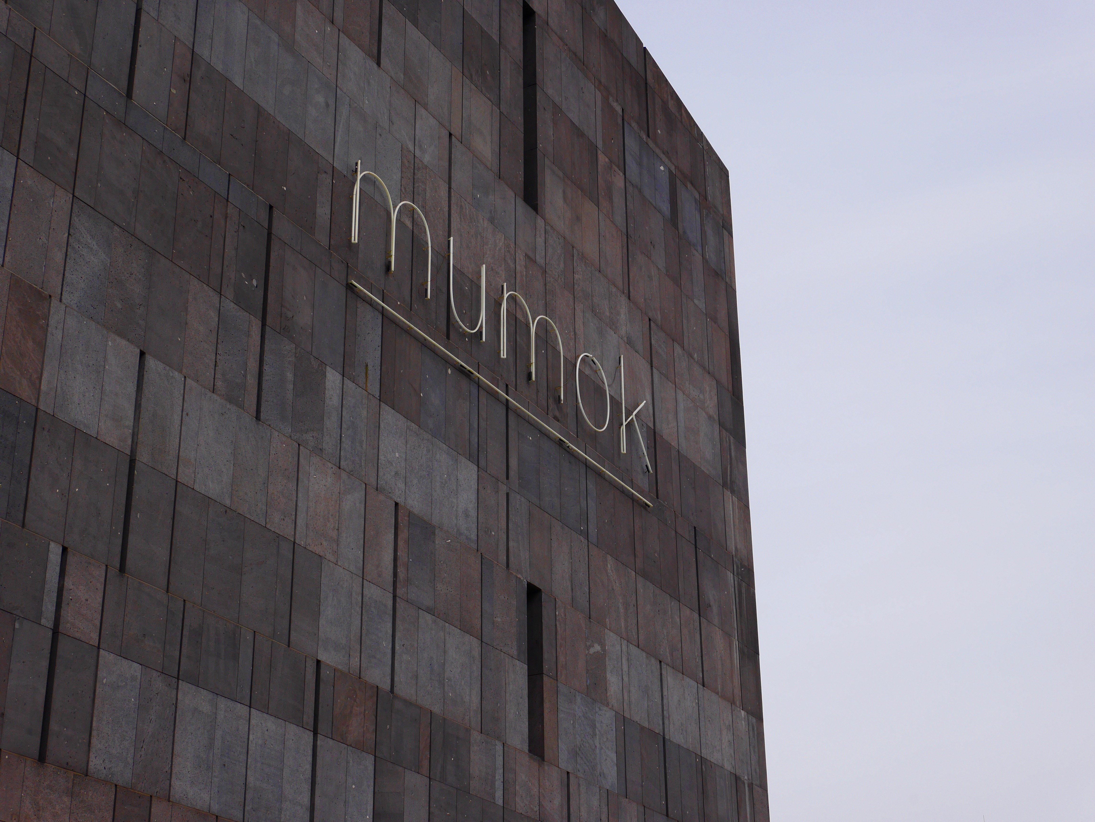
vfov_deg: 25.2
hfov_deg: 33.2
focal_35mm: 58
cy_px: 411
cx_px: 548
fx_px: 1835
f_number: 10
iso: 200
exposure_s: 1/400
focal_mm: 29
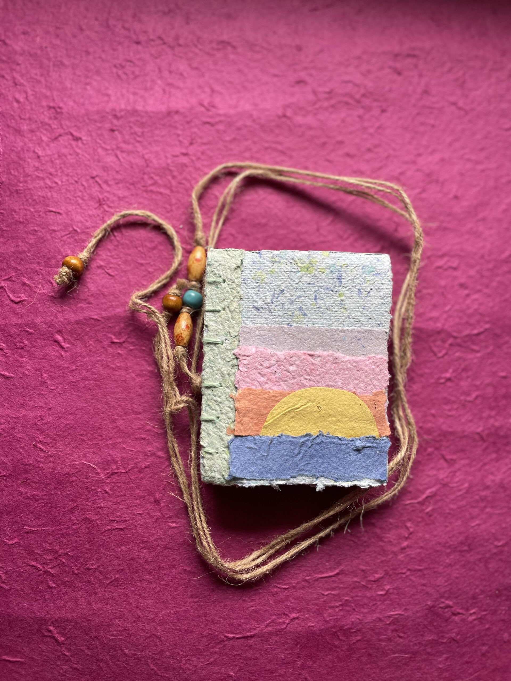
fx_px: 512
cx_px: 256
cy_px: 340
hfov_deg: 53.1
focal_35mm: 26
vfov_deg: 67.3
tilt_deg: -83.3
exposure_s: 1/121
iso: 50
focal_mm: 4.2
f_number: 1.6
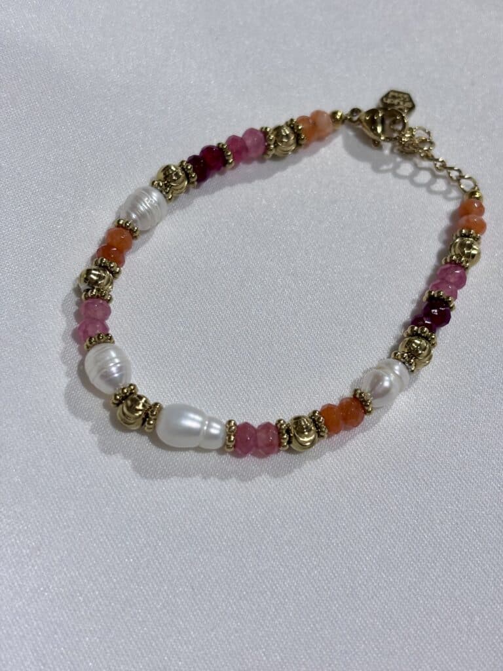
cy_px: 336
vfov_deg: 36.8
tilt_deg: -58.3
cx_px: 252
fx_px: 1007
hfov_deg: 28.0
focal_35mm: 52
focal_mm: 5.96
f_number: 1.6
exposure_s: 1/222
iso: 32
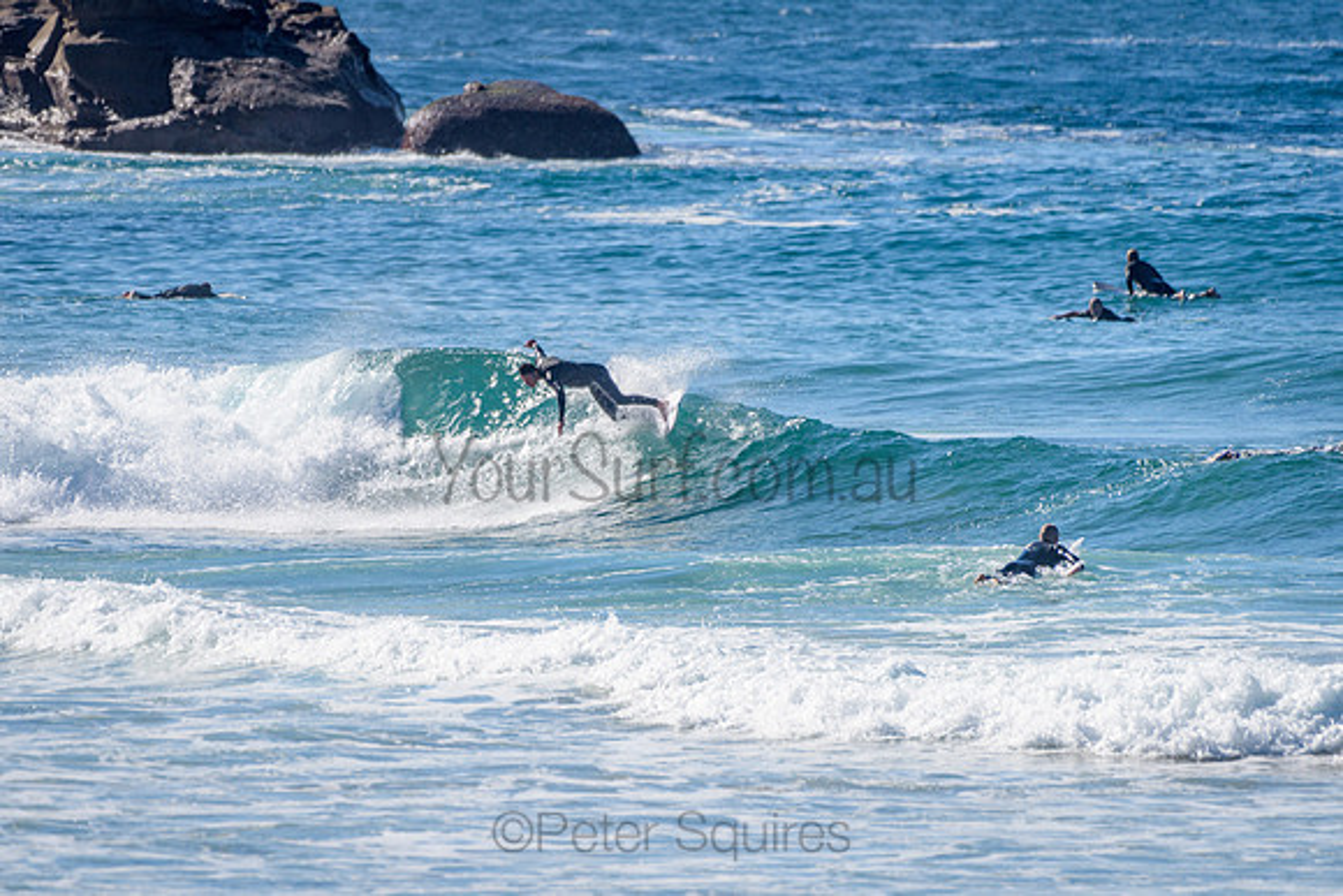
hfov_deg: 3.4
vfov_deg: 2.2
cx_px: 585
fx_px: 22882
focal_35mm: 613
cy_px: 437
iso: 220
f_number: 5.6
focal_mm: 500
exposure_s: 1/4000
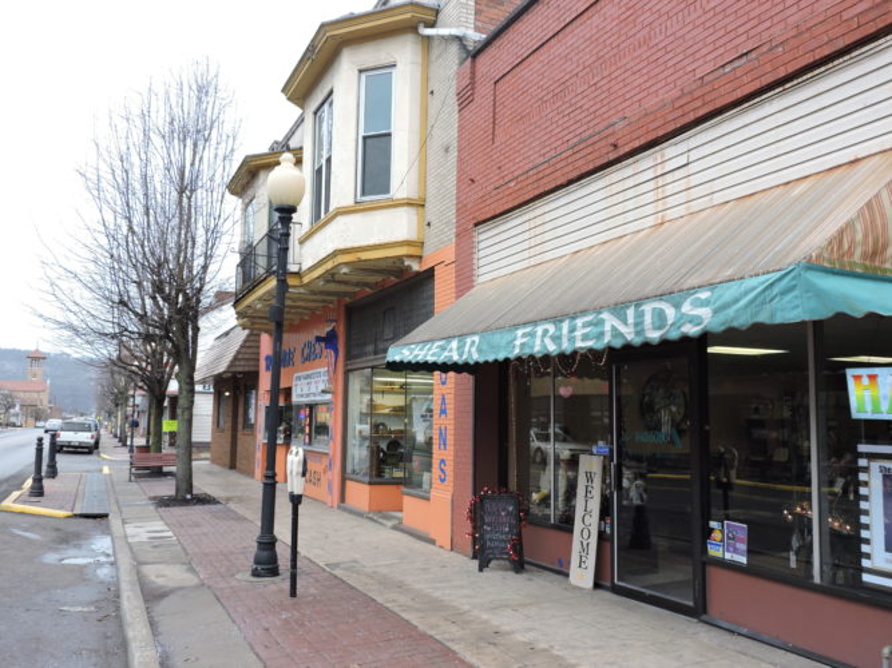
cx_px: 446
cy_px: 334
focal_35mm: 30
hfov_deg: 60.0
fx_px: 773
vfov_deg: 46.8
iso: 100
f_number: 3.1
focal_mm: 5.4
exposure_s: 1/60
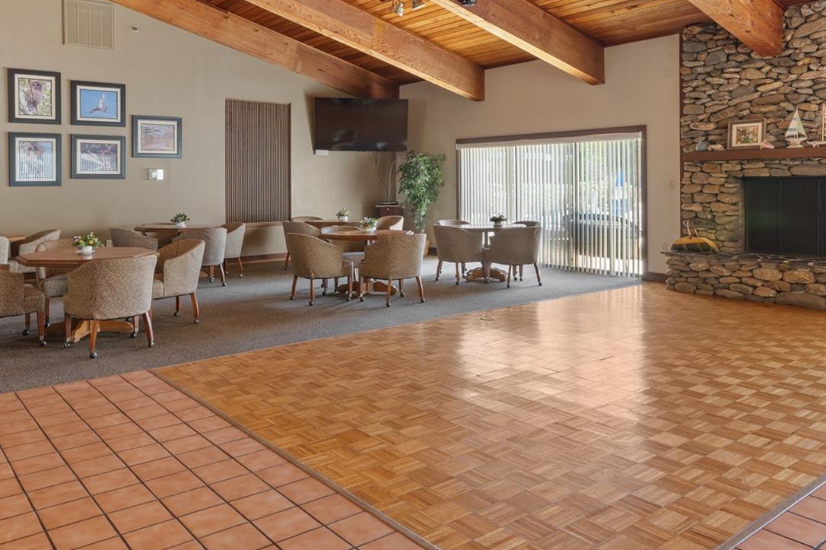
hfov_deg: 64.1
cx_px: 427
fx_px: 659
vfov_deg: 44.9
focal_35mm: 29
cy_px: 204
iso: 320
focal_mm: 13
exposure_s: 1.6
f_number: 8
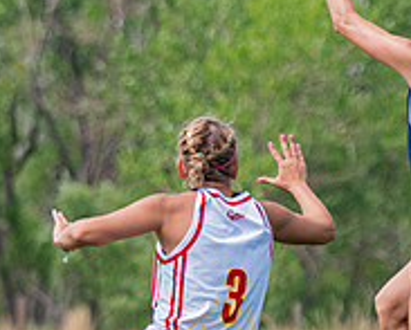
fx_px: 4081
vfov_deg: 4.6
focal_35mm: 335
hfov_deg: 5.8
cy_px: 238
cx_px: 387
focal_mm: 95
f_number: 2.8
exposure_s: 1/5000
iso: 500
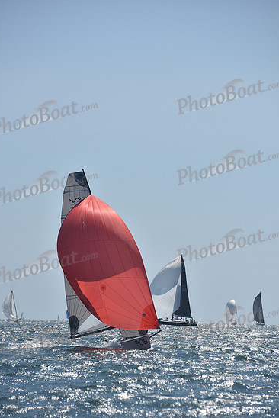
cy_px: 216
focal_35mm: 201
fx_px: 2333
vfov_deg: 10.2
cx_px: 138
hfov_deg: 6.8
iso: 250
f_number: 6.3
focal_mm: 190
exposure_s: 1/1250
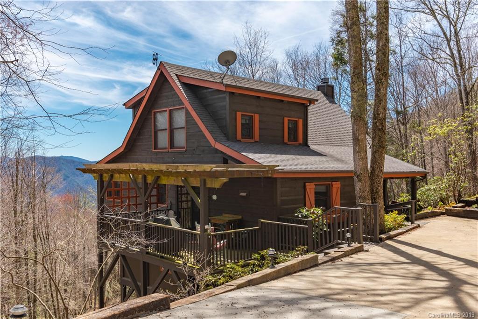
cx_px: 239
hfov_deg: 54.4
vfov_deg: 37.9
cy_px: 160
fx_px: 465
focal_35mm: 35
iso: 100
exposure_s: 1/125
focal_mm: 35
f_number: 11
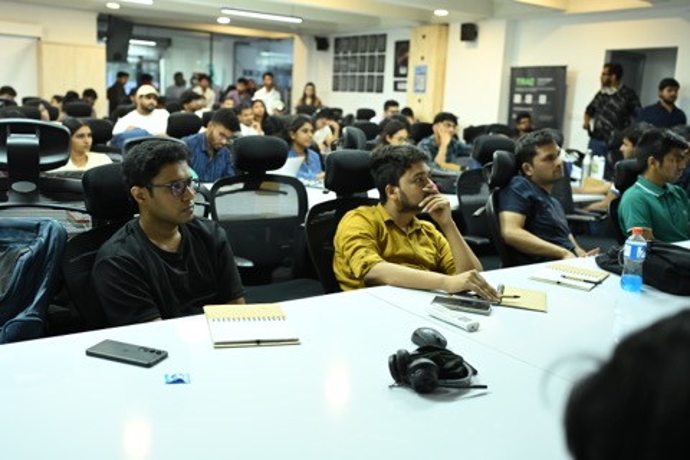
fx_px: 671
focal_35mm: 35
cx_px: 345
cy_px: 230
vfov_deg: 37.9
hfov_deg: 54.4
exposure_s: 1/125
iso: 2500
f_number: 2.8
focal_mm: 35
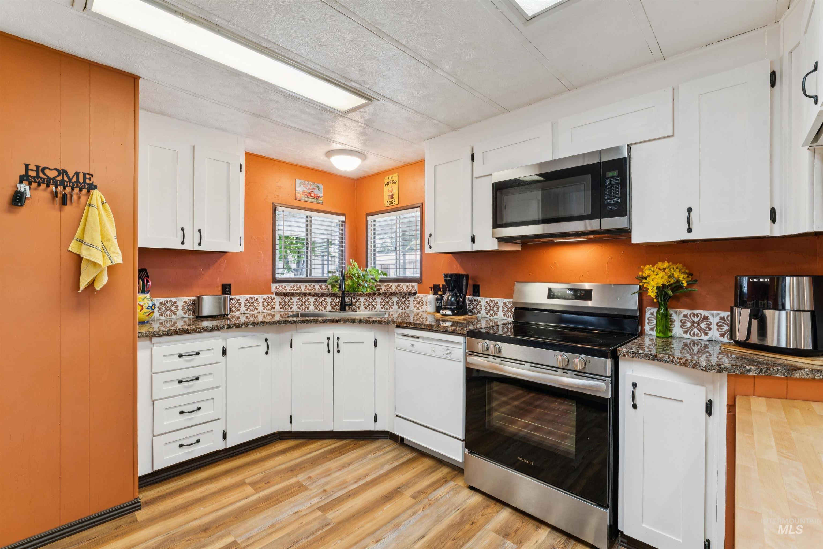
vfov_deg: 74.8
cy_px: 274
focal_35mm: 16
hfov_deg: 97.8
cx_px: 412
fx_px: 359
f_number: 13
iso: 400
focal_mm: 15.7
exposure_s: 1/4
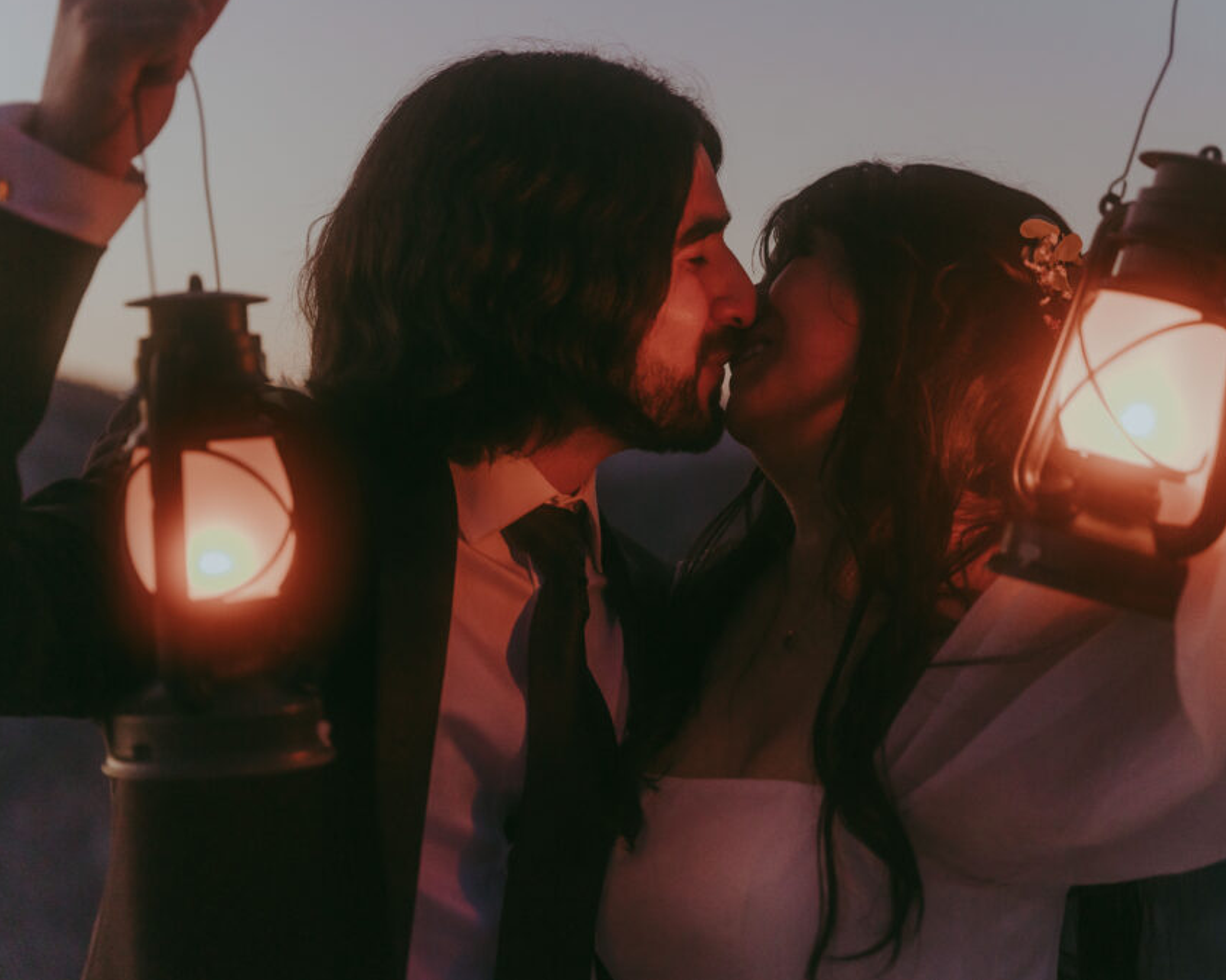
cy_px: 488
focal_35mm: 67
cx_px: 694
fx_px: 2428
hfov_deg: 28.3
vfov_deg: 22.8
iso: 2500
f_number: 2.8
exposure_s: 1/320
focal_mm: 58.8
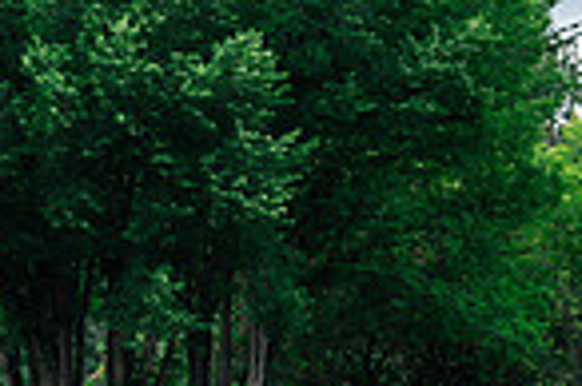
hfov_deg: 8.2
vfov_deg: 5.4
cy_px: 579
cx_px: 367
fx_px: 4053
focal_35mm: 251
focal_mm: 63
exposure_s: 1/200
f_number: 2
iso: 64
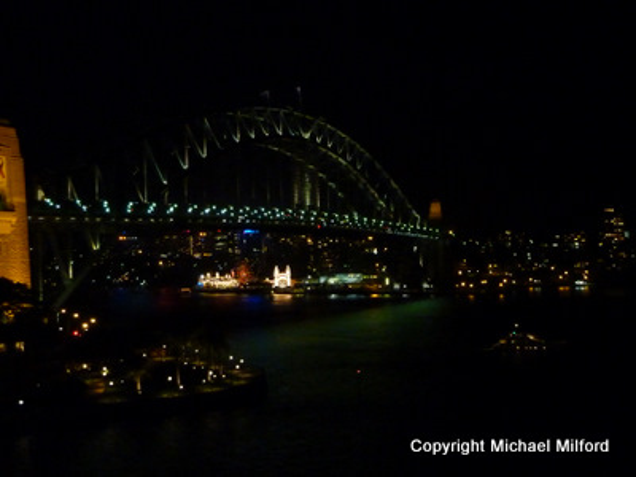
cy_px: 238
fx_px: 827
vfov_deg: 32.2
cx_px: 318
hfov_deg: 42.1
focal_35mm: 45
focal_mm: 7.3
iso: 800
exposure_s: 1/8
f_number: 3.7
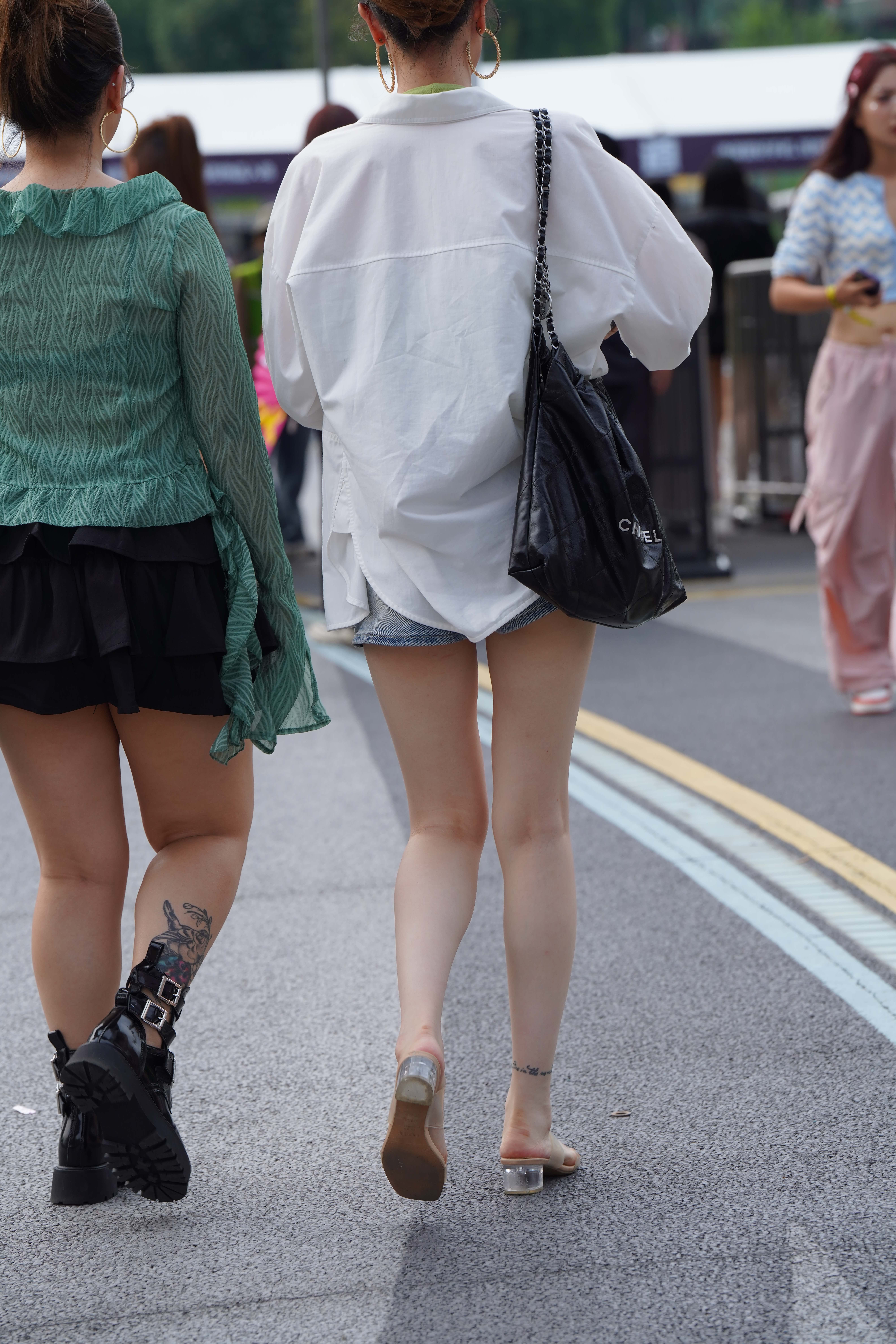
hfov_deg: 9.7
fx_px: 5264
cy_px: 672
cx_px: 448
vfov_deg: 14.6
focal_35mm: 141
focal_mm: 141
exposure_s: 1/500
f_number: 5.6
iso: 320
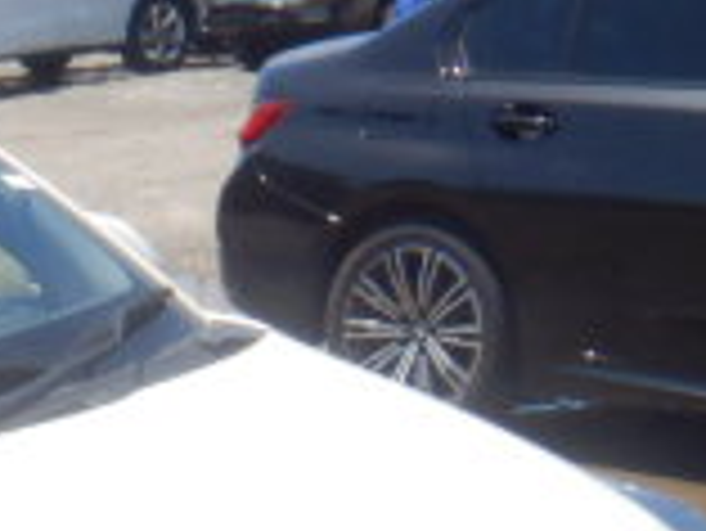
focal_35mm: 98
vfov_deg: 13.8
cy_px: 896
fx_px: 2000
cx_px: -180
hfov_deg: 18.7
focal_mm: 4.3
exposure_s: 1/400
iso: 125
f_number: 2.8
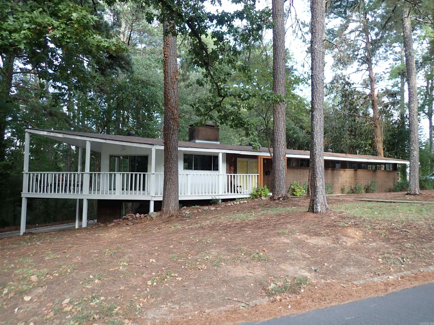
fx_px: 313
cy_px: 162
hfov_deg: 69.4
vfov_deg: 54.9
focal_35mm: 25
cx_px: 217
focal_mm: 4.5
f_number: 2
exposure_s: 1/125
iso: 100
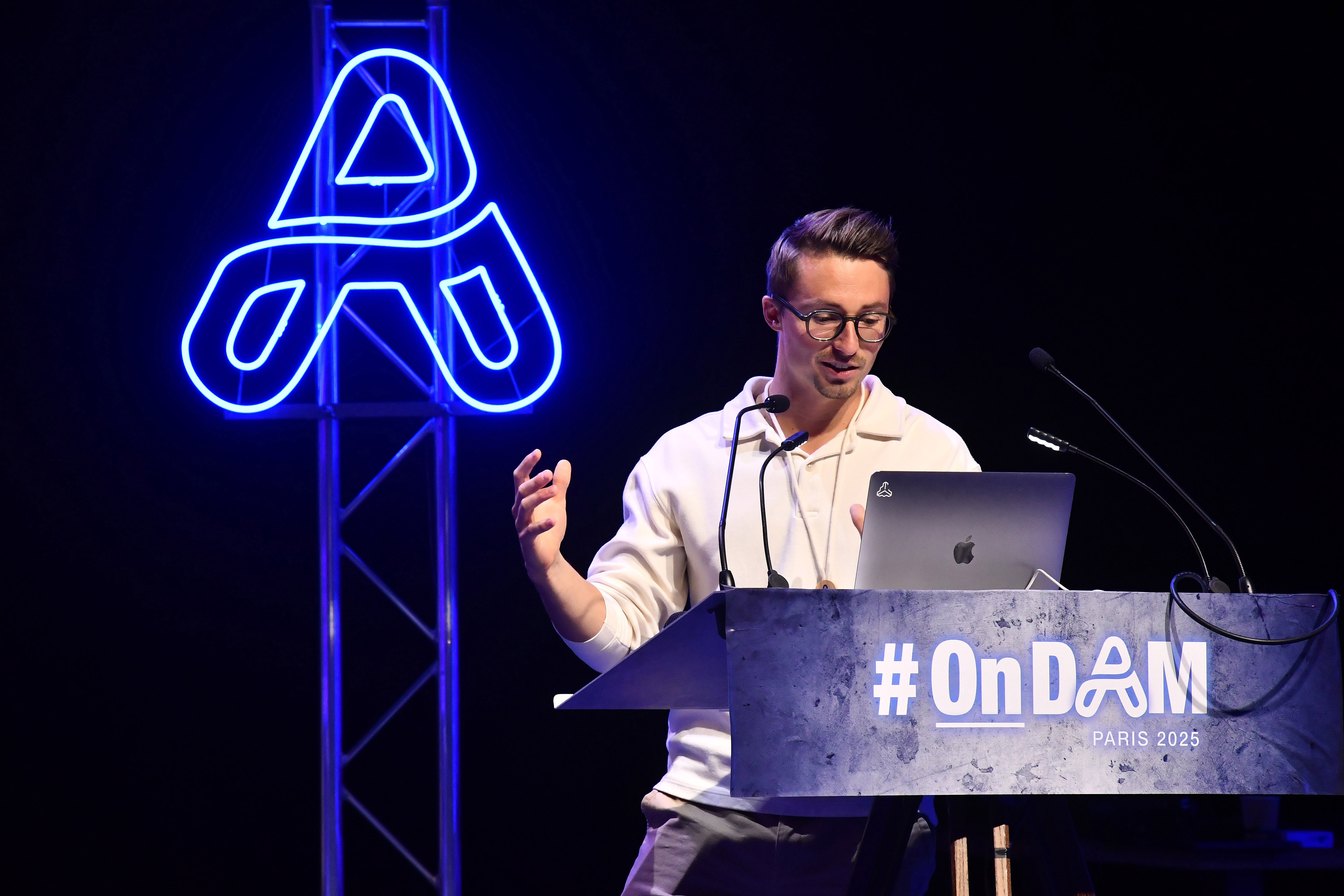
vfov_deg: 11.4
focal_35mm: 120
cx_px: 672
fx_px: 4480
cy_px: 448
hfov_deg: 17.1
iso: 1600
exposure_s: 1/160
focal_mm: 80
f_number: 5.6
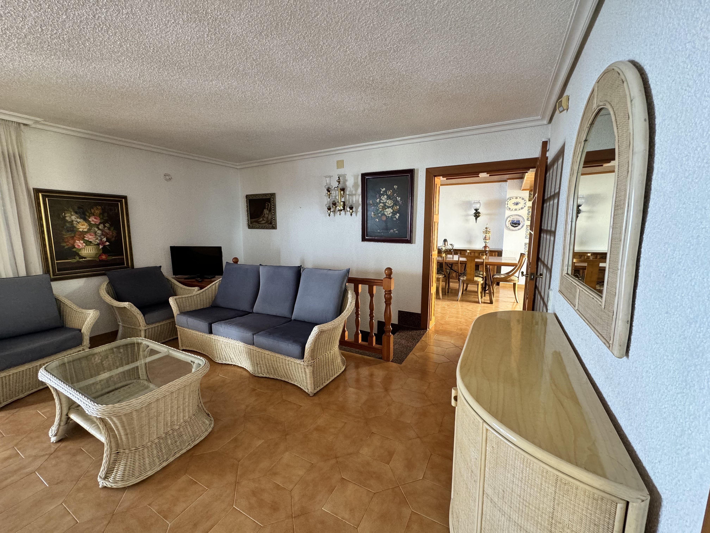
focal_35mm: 14
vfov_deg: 85.7
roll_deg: -0.1
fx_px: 287
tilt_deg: -7.5
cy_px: 266
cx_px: 355
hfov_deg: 102.1
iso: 250
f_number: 2.2
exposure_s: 1/99
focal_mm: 2.22
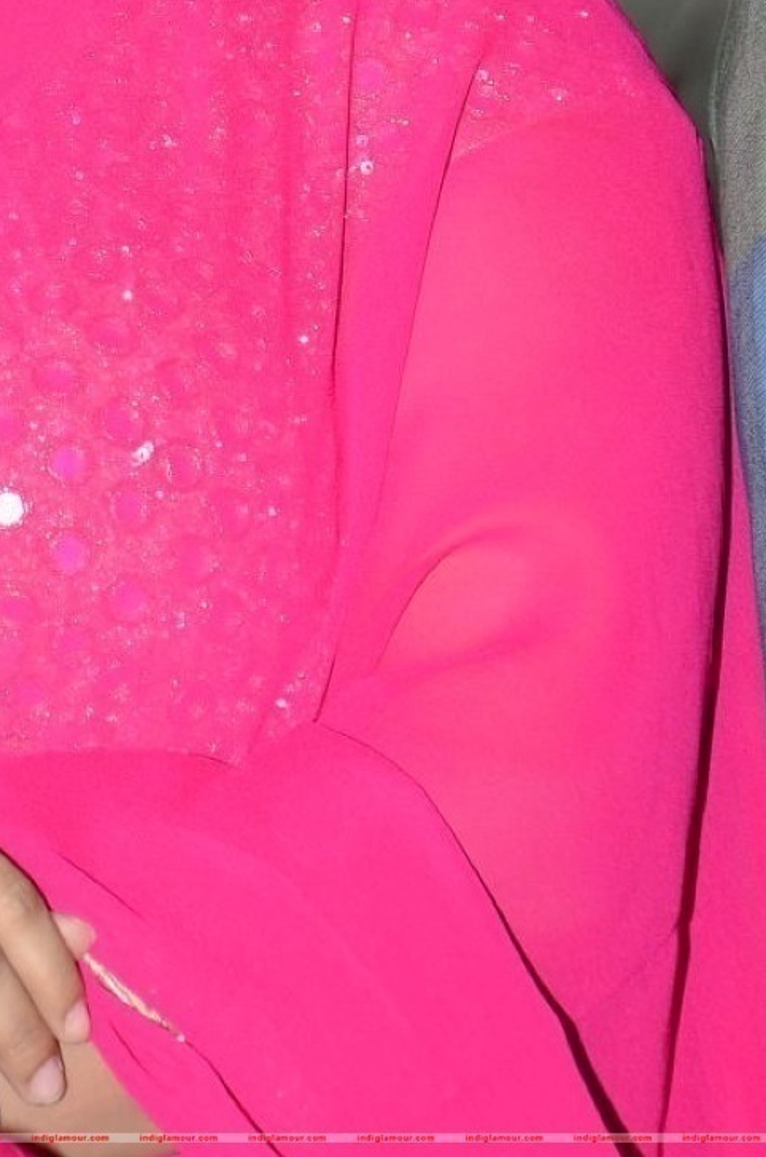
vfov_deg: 5.3
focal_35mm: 392
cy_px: 50
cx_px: -148
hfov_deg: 3.5
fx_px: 12578
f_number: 5.6
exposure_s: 1/125
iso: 400
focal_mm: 105
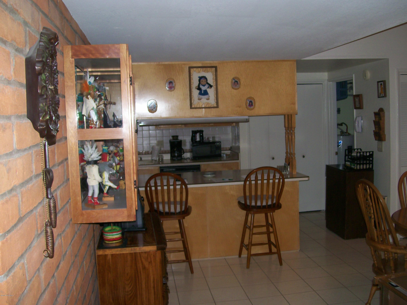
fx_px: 423
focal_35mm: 36
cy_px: 152
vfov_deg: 39.7
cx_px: 204
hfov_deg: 51.4
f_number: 2.7
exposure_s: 1/64
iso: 80
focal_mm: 6
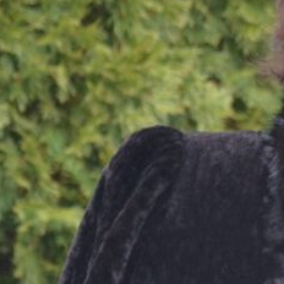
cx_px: 534
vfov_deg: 5.9
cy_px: 169
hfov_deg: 5.8
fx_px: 2759
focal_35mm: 297
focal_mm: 45
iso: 400
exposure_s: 1/20
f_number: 5.3
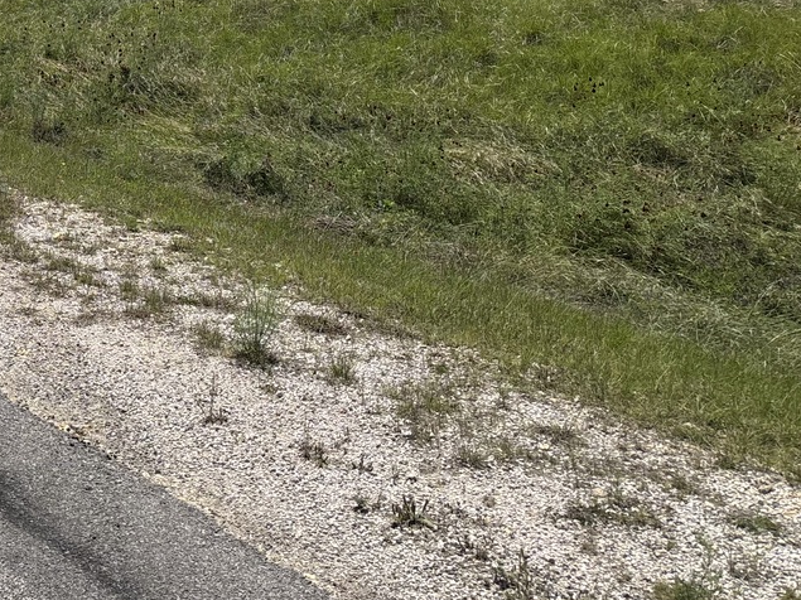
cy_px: -11
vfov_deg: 23.7
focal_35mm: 59
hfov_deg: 29.9
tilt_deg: -4.1
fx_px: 1365
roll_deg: +0.6
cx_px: -44
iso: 50
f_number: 1.6
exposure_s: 1/4854
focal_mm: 5.96
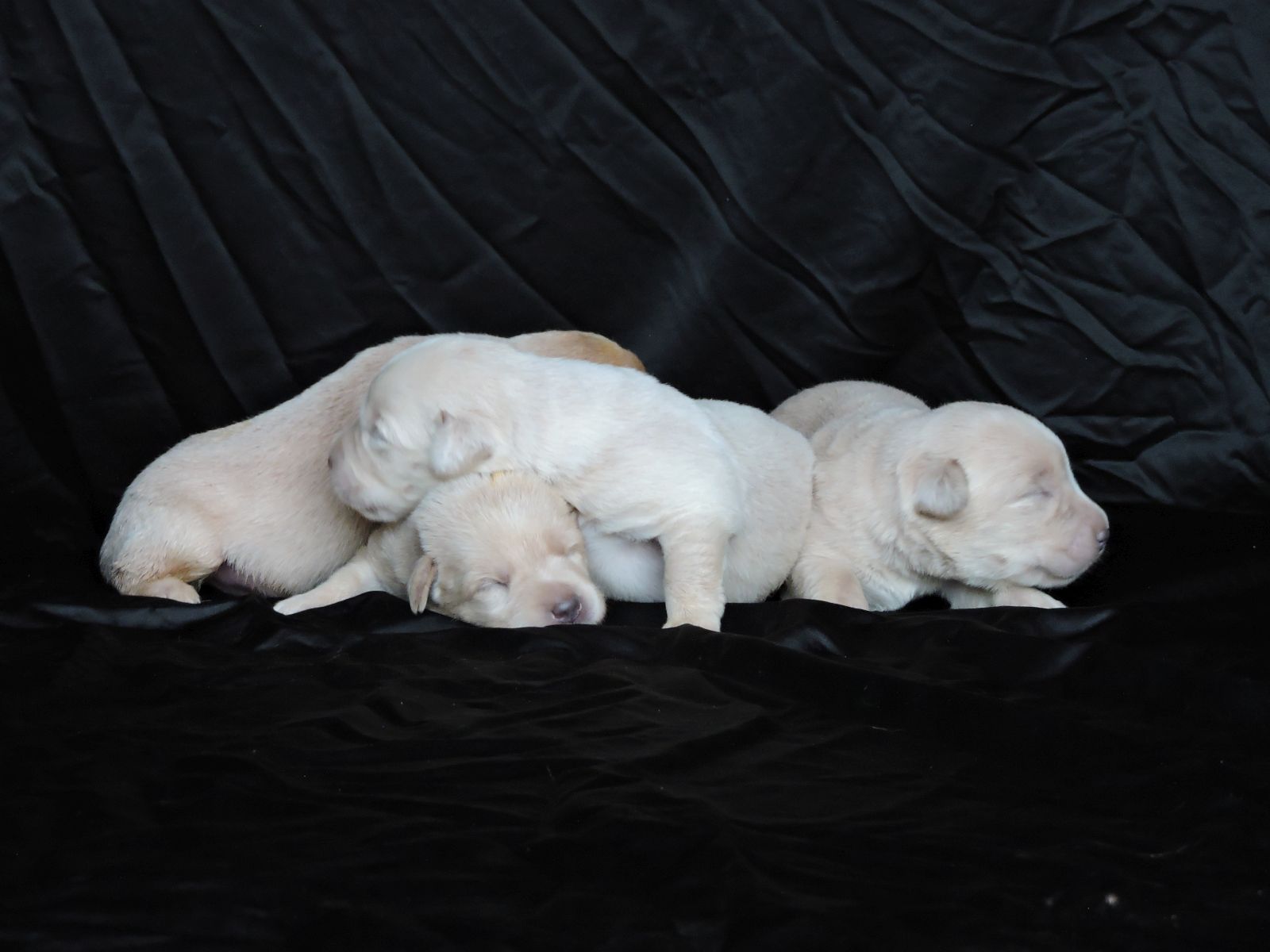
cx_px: 635
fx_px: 3852
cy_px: 476
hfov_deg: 18.7
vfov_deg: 14.1
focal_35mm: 105
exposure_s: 1/30
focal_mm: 18.7
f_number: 4.2
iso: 800
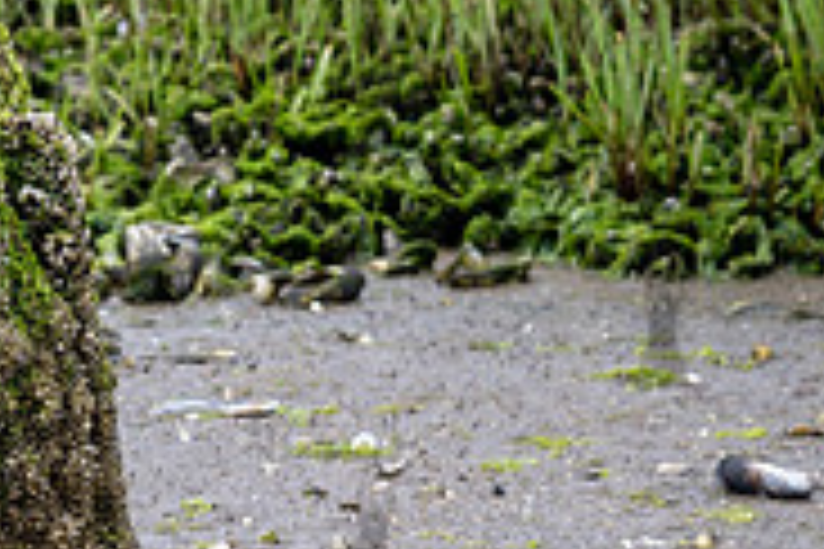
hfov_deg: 11.2
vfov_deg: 7.7
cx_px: -214
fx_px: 4097
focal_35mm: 179
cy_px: 450
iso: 80
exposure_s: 1/320
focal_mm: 41
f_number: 4.5
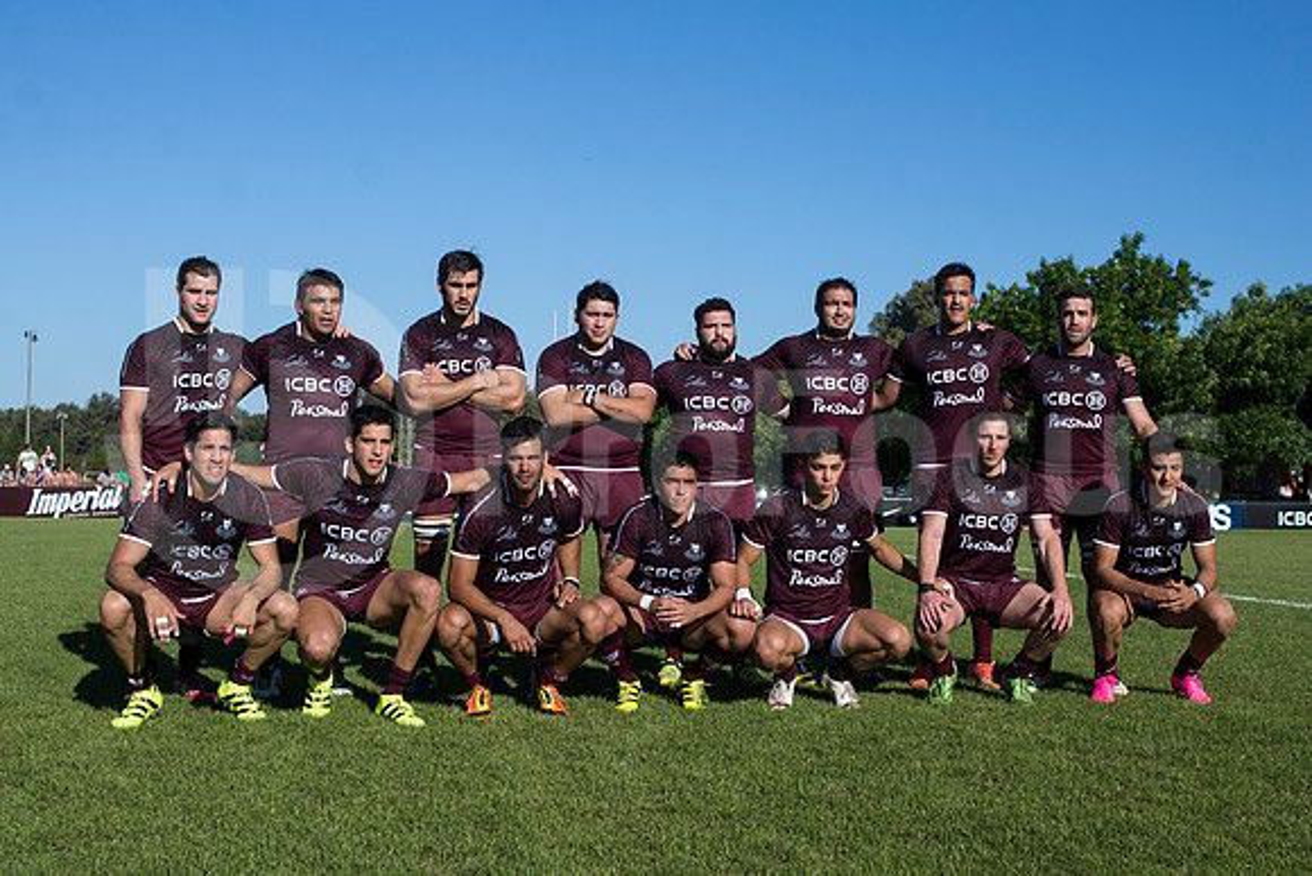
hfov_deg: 54.4
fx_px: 1276
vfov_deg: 37.9
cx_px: 656
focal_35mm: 35
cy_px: 438
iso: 400
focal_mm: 35
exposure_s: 1/4000
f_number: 4.5
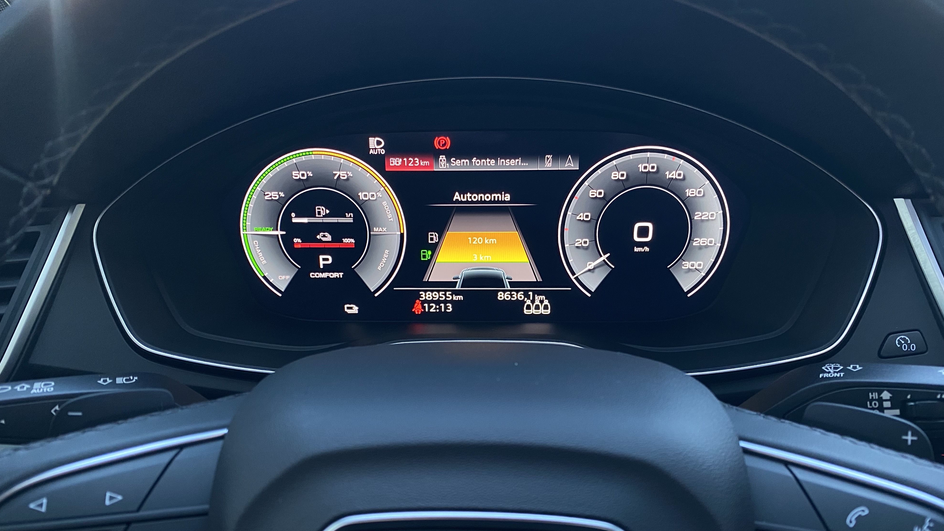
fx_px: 726
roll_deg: -1.4
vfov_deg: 40.1
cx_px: 467
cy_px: 308
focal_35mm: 29
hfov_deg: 66.1
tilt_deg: -24.7
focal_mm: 4.25
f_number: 1.8
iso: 125
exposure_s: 1/60
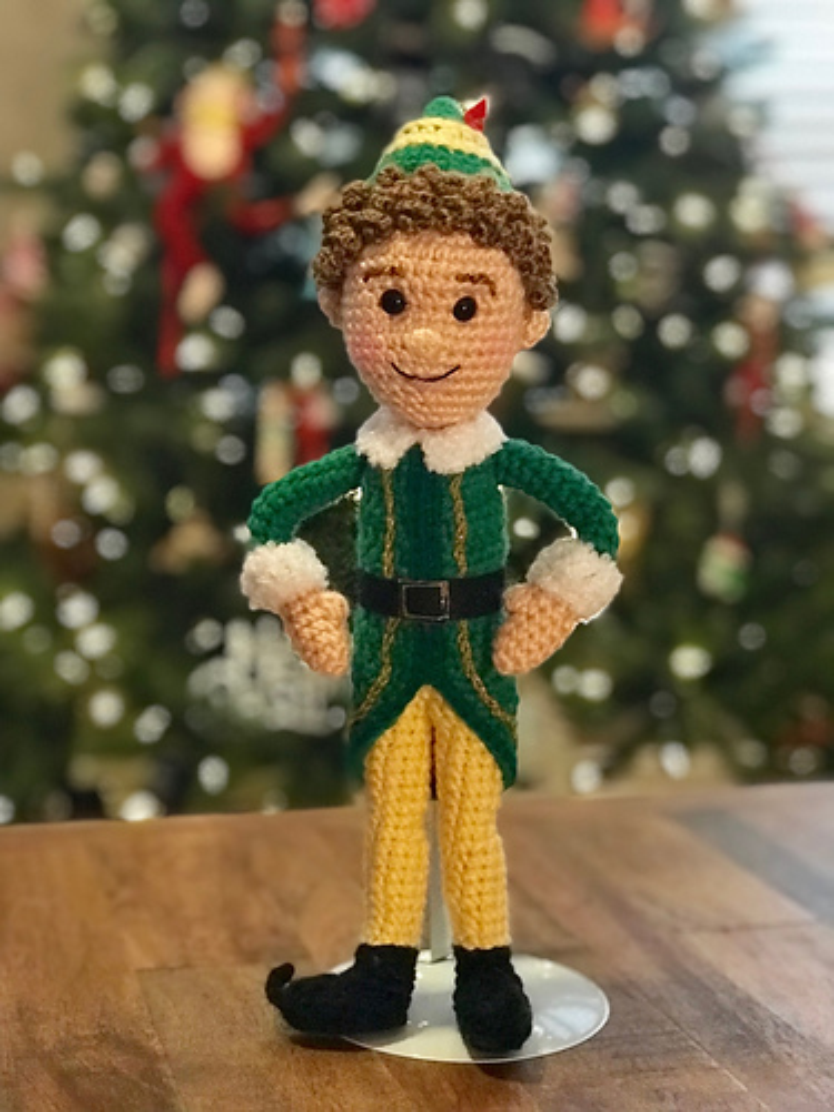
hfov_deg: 25.7
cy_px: 556
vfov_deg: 33.8
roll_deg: -0.7
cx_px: 417
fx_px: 1831
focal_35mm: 57
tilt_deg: -5.5
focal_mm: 6.6
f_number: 2.8
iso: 1250
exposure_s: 1/60
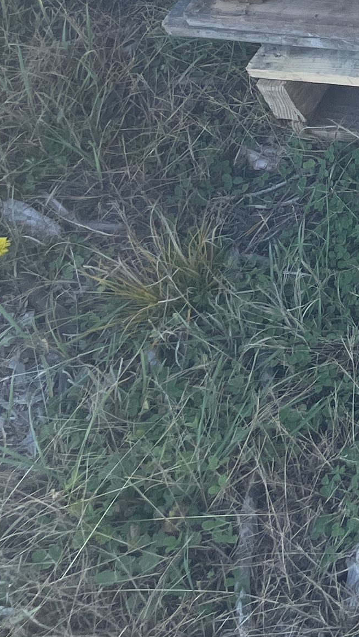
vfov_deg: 20.4
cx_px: 986
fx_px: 1657
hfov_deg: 10.0
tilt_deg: -38.2
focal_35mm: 98
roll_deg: +10.5
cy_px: -120
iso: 32
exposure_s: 1/686
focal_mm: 4.2
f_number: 1.6
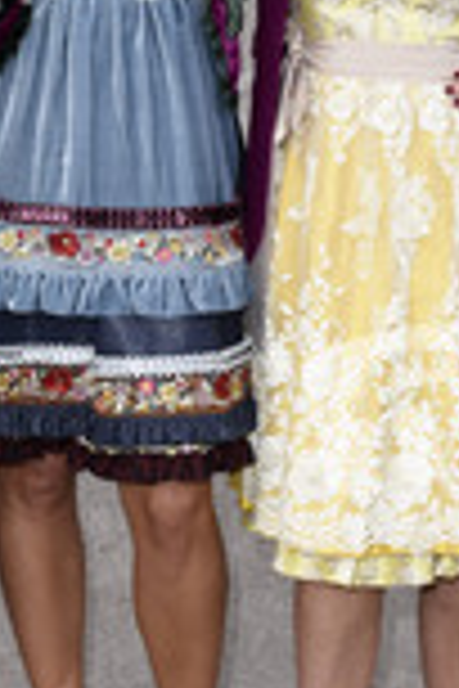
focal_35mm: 102
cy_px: 166
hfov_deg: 13.4
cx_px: 126
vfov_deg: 19.9
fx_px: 1951
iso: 250
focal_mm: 26
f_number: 9
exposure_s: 1/160
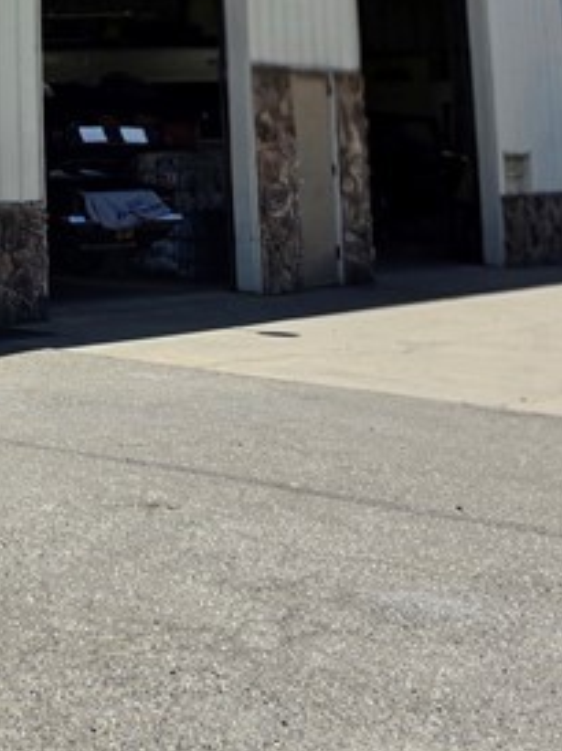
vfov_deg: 20.4
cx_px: -266
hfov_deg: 15.8
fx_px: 1865
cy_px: -285
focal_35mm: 86
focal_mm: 6.5
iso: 64
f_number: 1.4
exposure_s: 1/10000
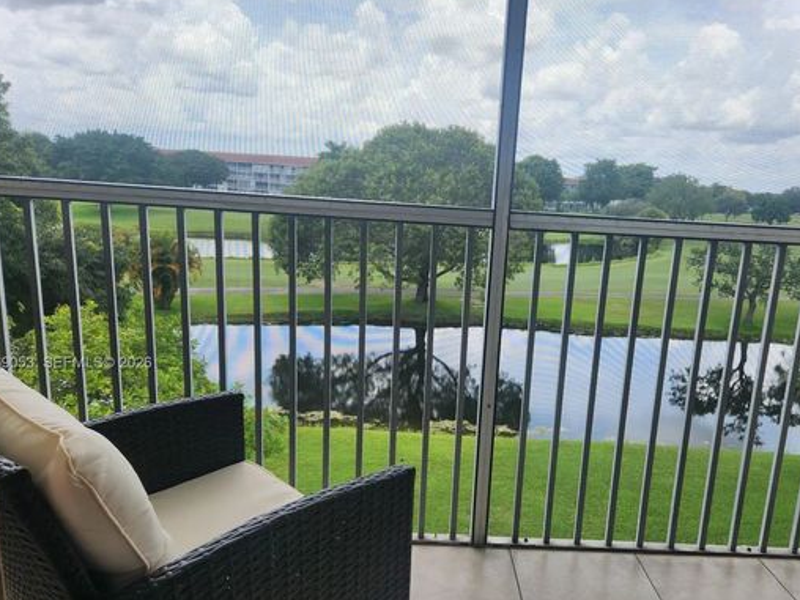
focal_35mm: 29
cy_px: 364
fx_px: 670
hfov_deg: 61.4
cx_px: 460
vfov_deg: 47.9
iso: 20
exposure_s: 1/742
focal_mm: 5.4
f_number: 1.8
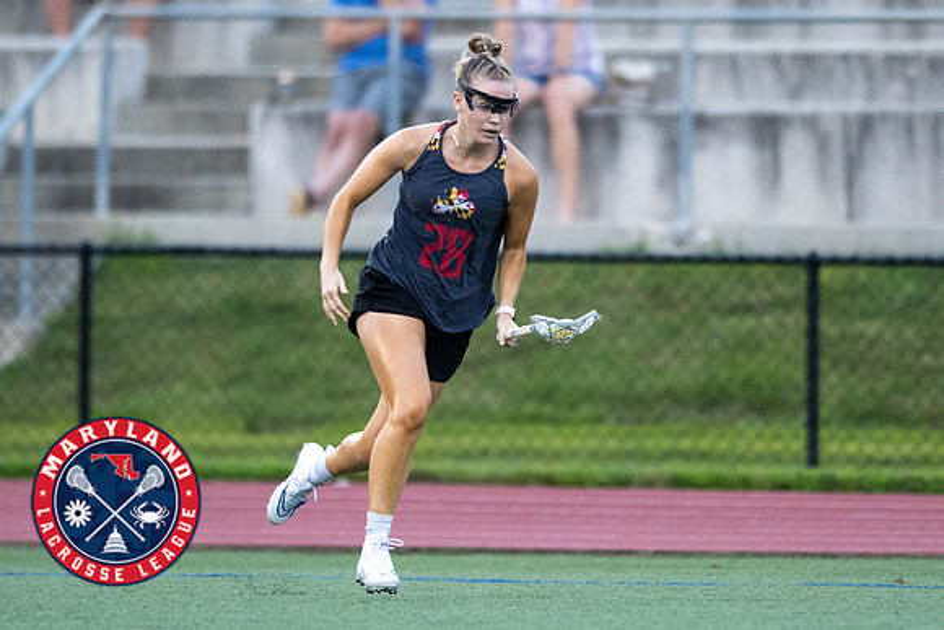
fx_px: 20600
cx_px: 539
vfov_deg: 1.8
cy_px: 227
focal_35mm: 785
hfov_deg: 2.6
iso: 2800
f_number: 2.8
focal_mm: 400
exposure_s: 1/1000
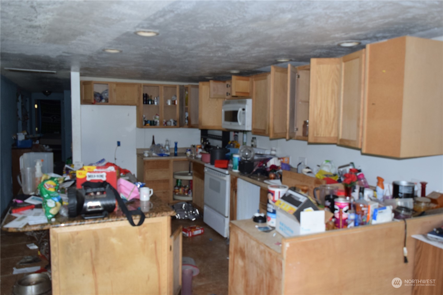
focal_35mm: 27
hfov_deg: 67.4
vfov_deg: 47.9
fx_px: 332
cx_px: 222
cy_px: 148
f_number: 5
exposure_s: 1/100
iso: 800
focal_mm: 18
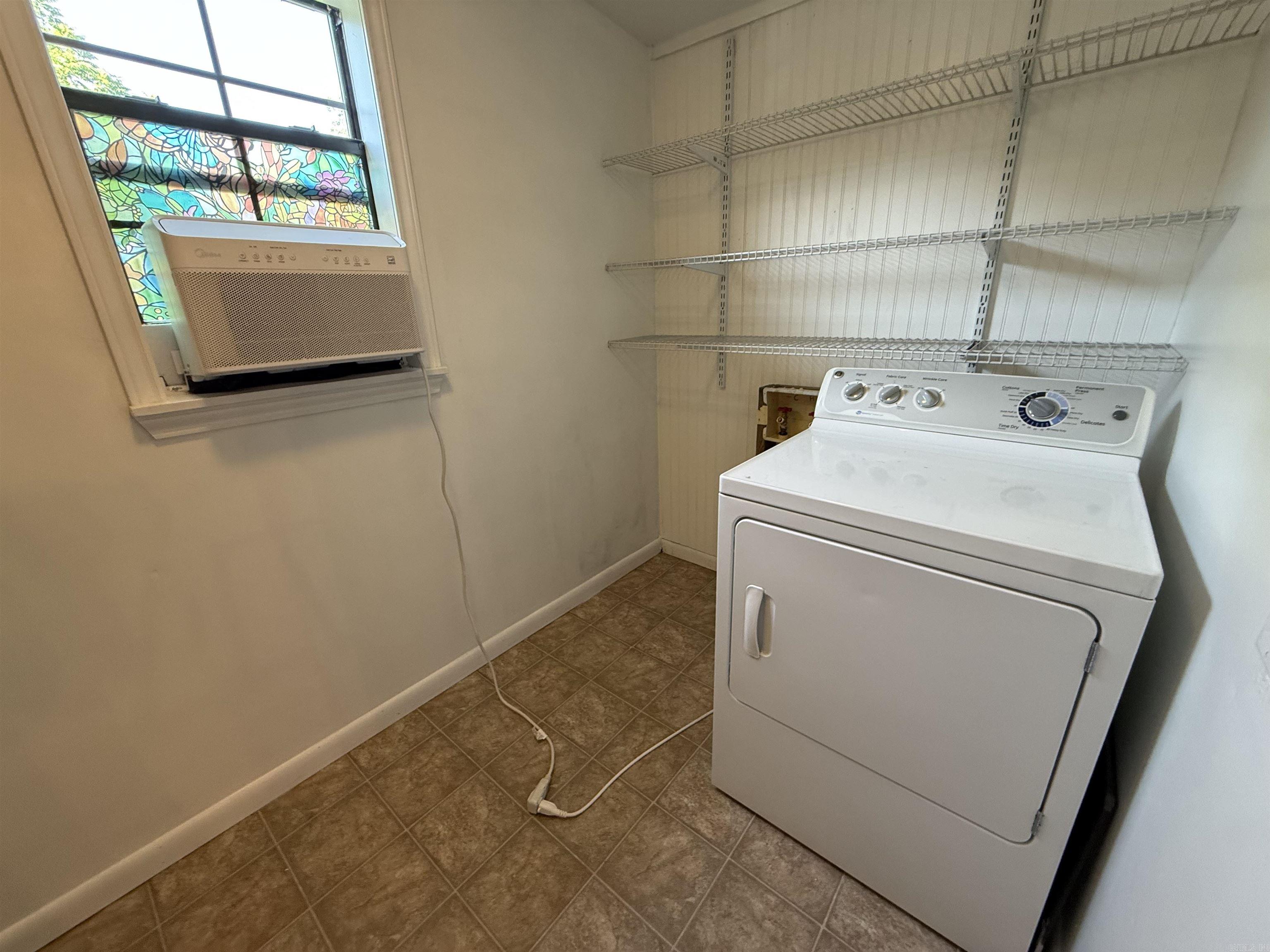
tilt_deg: -19.4
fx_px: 514
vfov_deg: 85.7
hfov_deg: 102.1
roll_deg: +1.7
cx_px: 635
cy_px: 476
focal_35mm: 14
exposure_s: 1/60
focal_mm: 2.22
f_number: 2.2
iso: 200
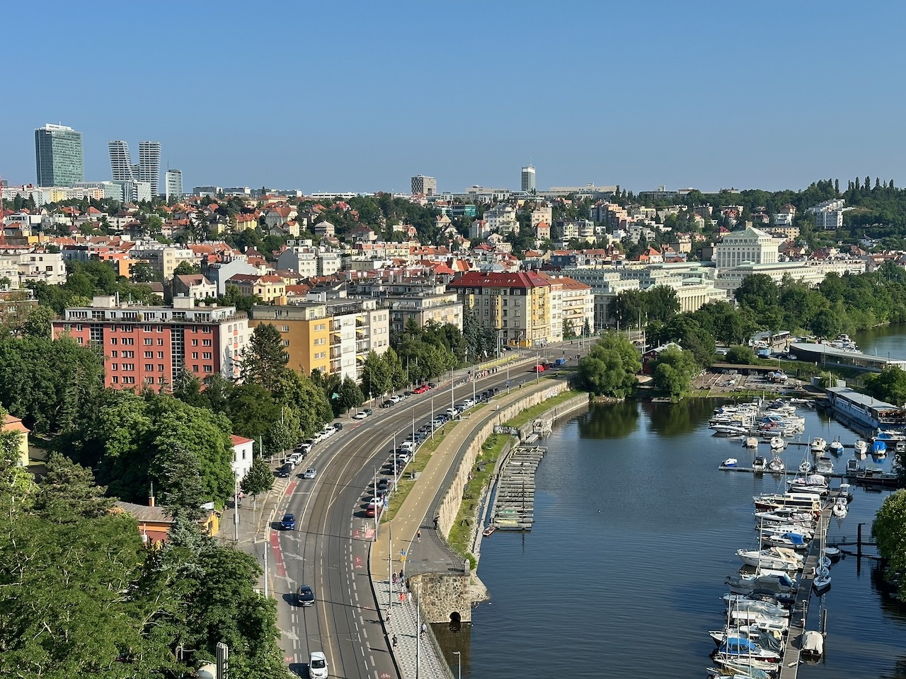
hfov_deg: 39.7
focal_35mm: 48
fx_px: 1256
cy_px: 340
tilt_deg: -4.8
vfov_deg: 30.3
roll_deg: +0.3
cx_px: 453
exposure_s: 1/3472
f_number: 1.78
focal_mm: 6.86
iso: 64
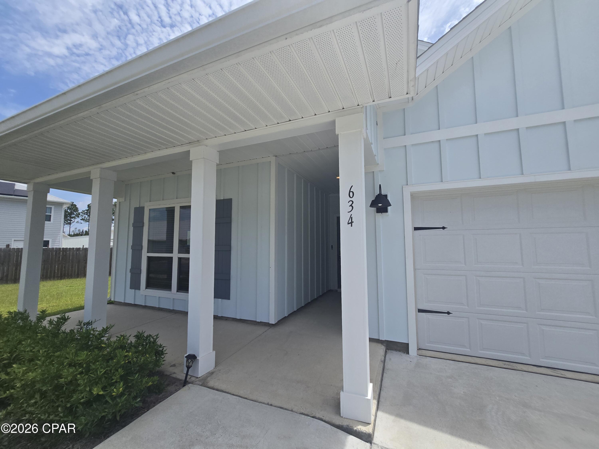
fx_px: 225
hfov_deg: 106.2
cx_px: 300
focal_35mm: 13
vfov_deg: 89.9
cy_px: 224
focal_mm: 2.2
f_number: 2.2
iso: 50
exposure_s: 1/2302
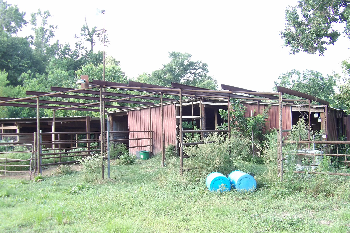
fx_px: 399
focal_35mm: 41
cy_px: 120
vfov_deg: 32.6
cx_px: 176
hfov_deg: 47.4
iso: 100
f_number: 3.2
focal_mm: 7
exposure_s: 1/60
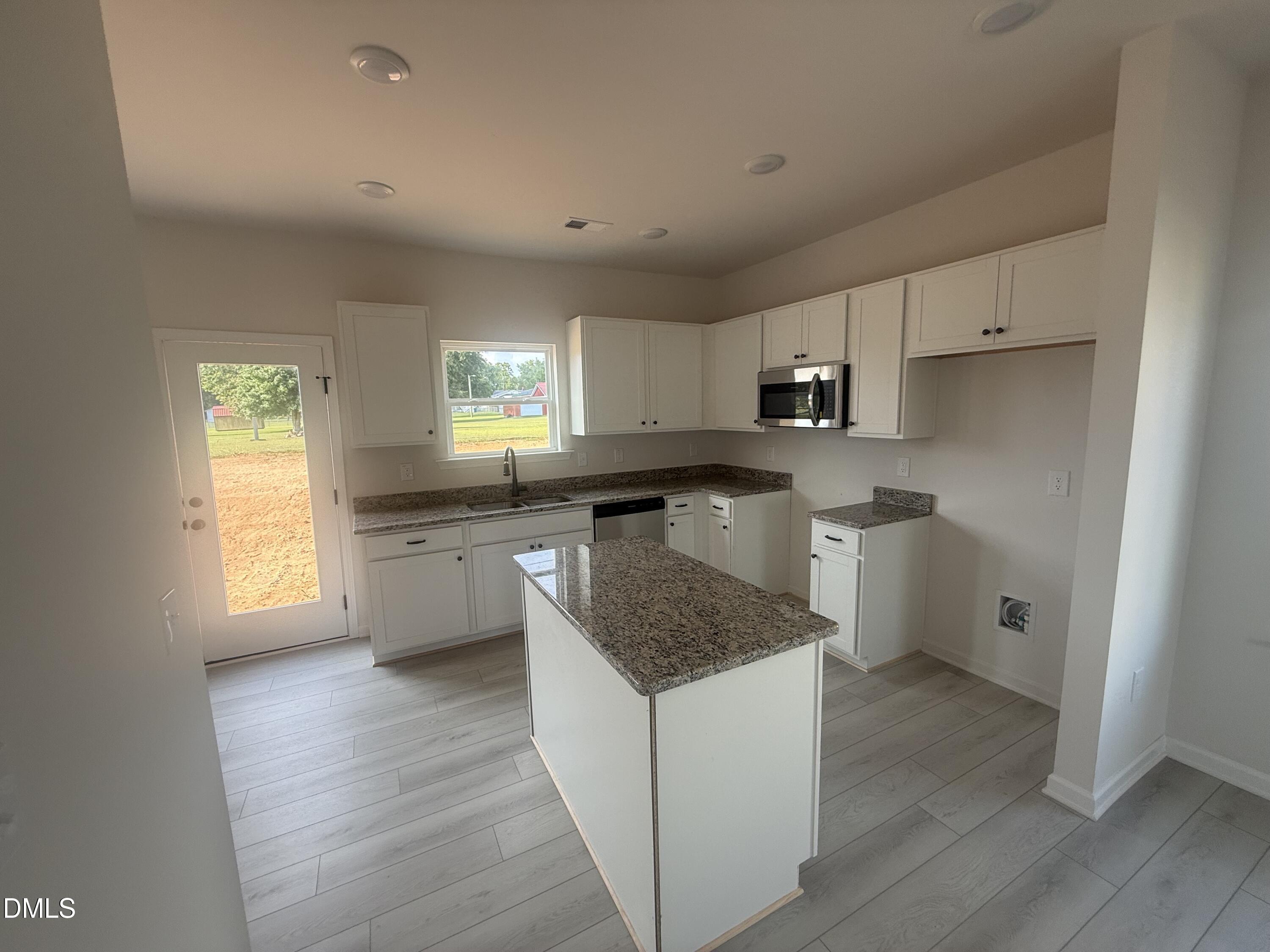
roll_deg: +1.2
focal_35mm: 14
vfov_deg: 85.7
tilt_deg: -6.2
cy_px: 476
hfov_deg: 102.1
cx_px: 635
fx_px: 514
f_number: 2.2
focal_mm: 2.22
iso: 64
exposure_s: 1/146
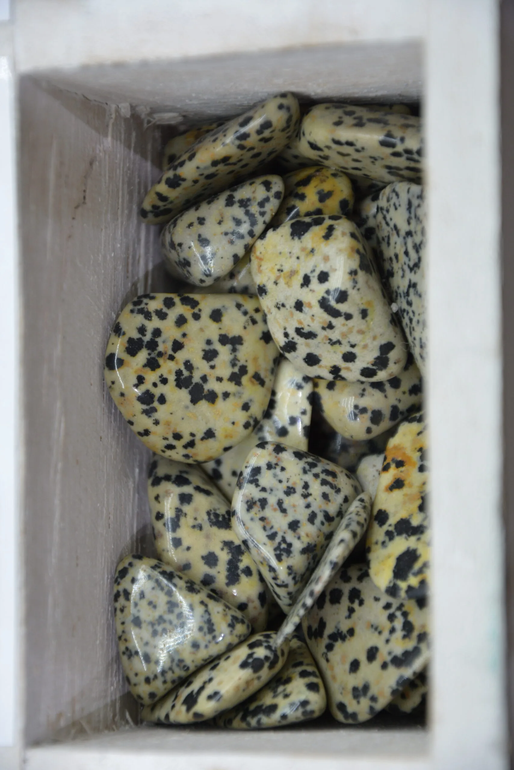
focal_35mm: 158
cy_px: 385
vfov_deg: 13.0
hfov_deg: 8.7
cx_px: 257
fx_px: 3371
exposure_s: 1/30
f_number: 5.6
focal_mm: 105
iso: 400
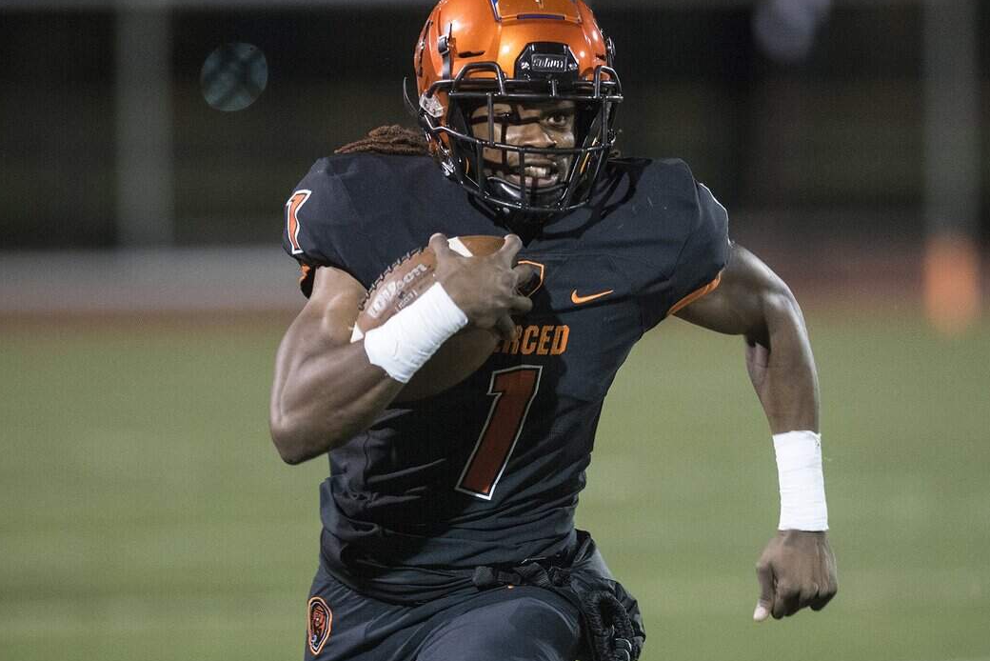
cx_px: 563
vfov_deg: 4.0
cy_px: 340
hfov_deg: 6.0
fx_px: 9517
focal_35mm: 346
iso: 6400
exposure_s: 1/800
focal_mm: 300
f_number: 2.8
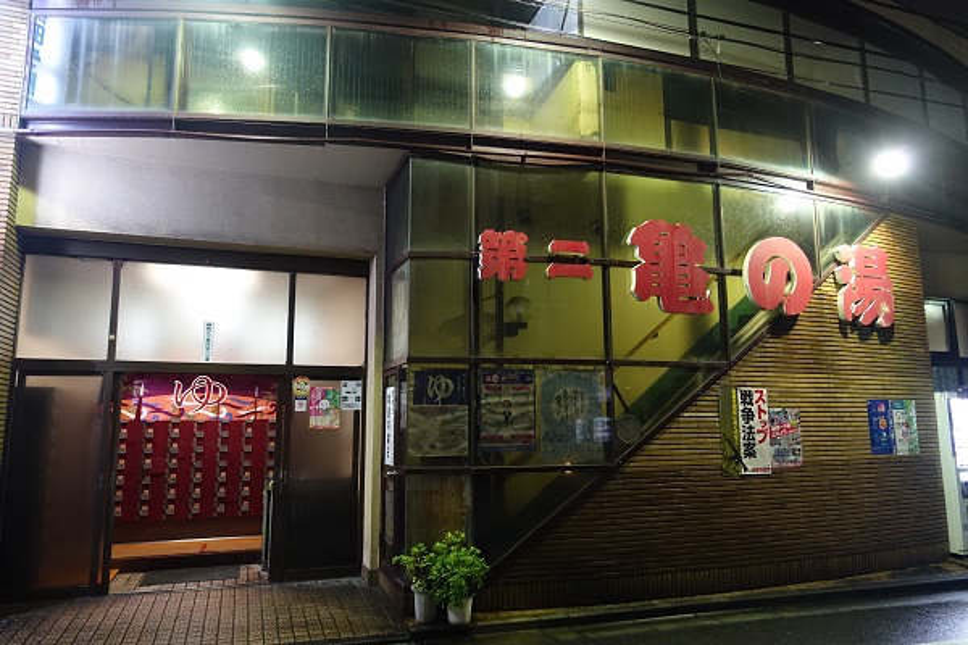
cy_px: 322
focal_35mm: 24
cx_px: 484
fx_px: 645
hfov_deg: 73.7
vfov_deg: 53.1
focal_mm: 8.8
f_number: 1.8
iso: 1000
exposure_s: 1/30
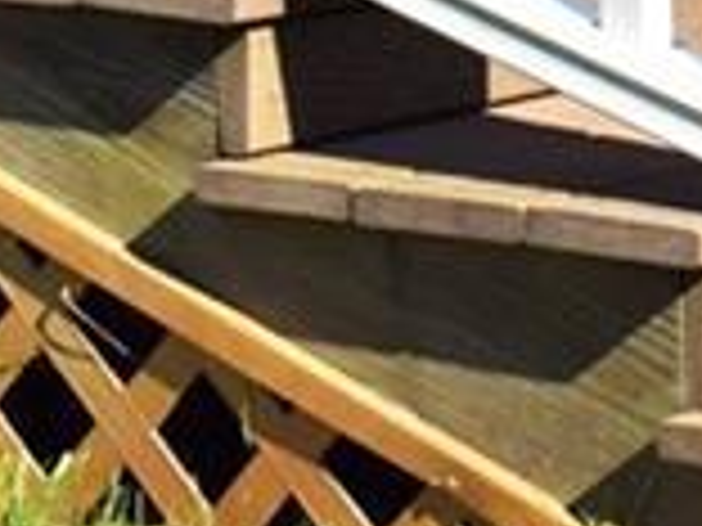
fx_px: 5195
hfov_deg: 7.7
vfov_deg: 5.5
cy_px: -931
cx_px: 526
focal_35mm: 256
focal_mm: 27
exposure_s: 1/500
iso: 200
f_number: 11
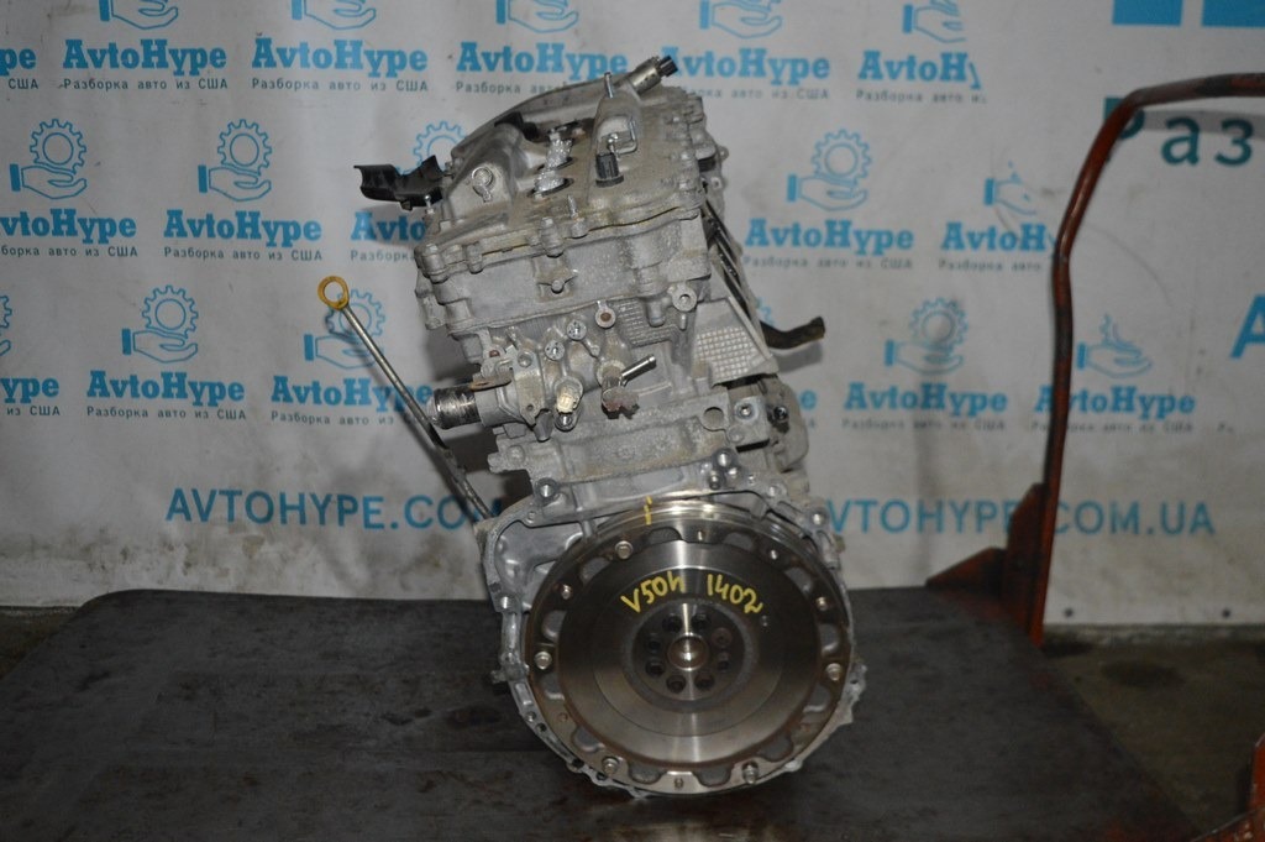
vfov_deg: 34.2
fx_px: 1369
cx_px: 632
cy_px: 421
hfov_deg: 49.6
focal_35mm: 39
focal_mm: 26
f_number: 4
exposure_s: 1/60
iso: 2500
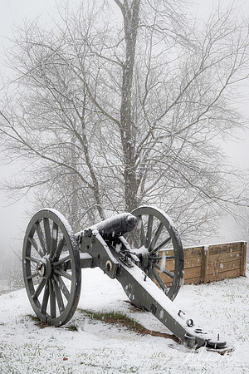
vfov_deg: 36.9
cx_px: 124
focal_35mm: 54
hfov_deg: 25.1
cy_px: 187
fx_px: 560
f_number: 8
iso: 400
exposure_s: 1/60
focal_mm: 36
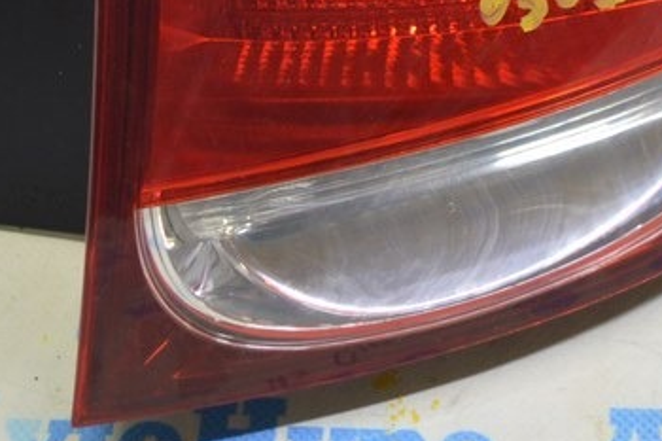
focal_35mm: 118
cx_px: 446
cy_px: -116
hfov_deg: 17.2
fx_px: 2177
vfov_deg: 11.3
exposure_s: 1/20
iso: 400
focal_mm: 27
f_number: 5.6
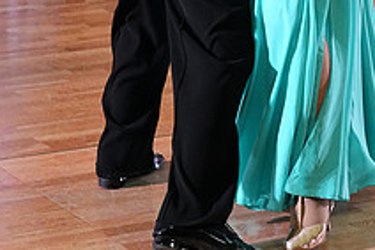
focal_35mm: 192
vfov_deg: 7.1
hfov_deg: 10.7
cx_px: 206
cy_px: -87
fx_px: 1998
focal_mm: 70
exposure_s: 1/400
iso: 6400
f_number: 5
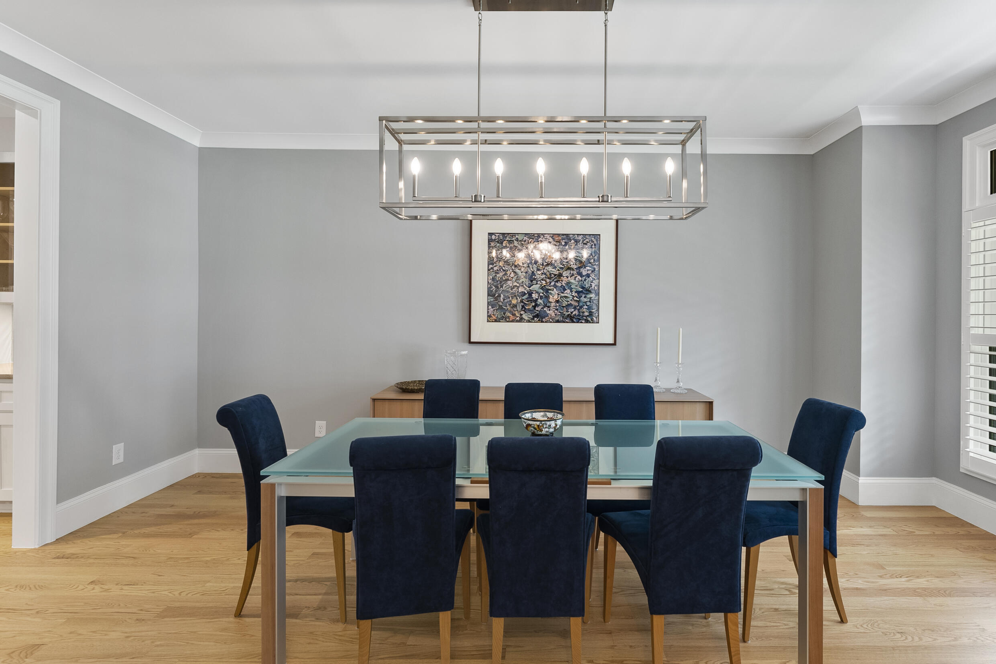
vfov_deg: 70.3
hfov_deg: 93.1
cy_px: 306
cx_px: 539
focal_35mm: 17
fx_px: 470
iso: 400
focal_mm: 14
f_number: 7.1
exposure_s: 1/3
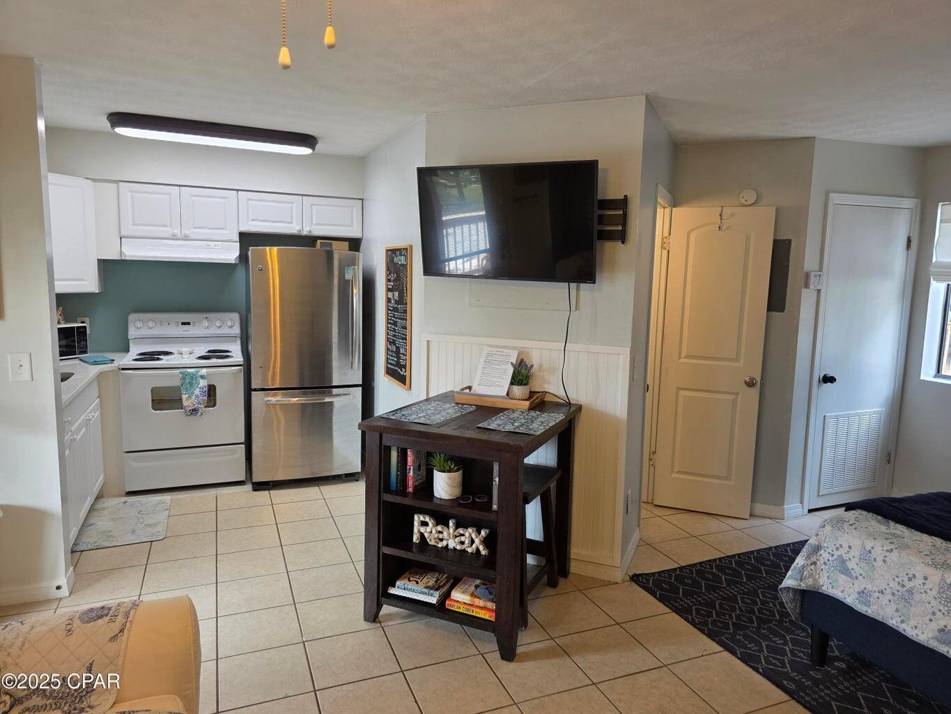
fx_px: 632
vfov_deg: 58.9
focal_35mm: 23
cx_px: 476
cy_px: 357
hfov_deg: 73.9
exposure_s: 1/120
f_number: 1.7
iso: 125
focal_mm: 6.3
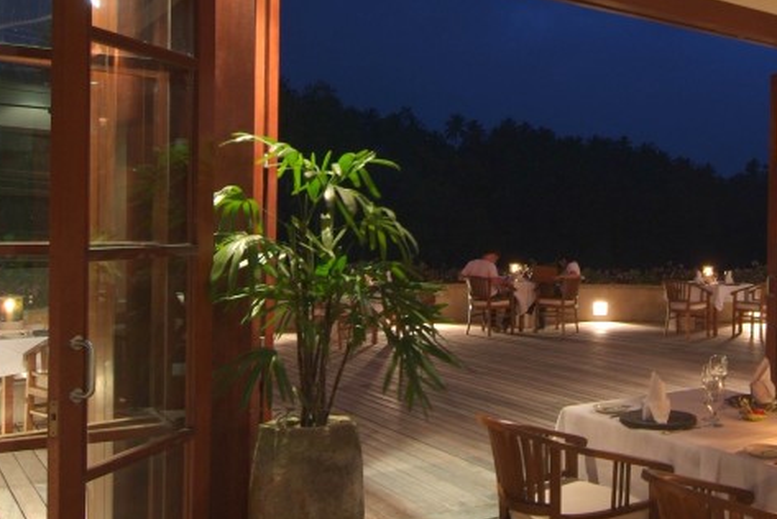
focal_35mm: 39
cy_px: 234
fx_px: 842
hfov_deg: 46.6
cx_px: 632
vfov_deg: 34.2
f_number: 5.6
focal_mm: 12
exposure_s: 3
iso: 200
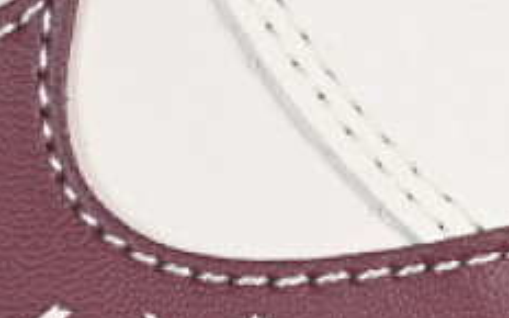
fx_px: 4938
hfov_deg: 5.9
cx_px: 197
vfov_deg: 3.7
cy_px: 366
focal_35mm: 356
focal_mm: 50
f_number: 7.1
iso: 160
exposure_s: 1/80
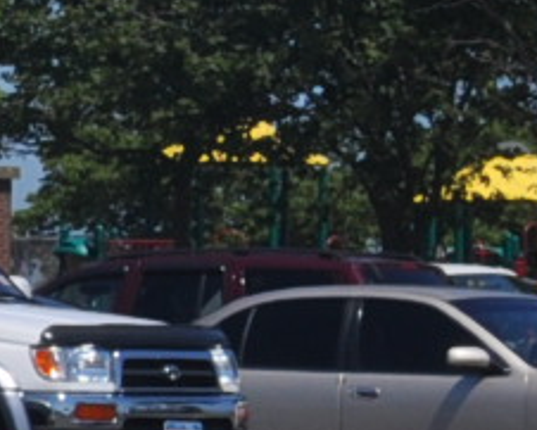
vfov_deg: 4.0
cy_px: 219
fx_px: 6144
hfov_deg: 4.6
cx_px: -1525
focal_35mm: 386
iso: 200
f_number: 11
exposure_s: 1/500
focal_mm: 29
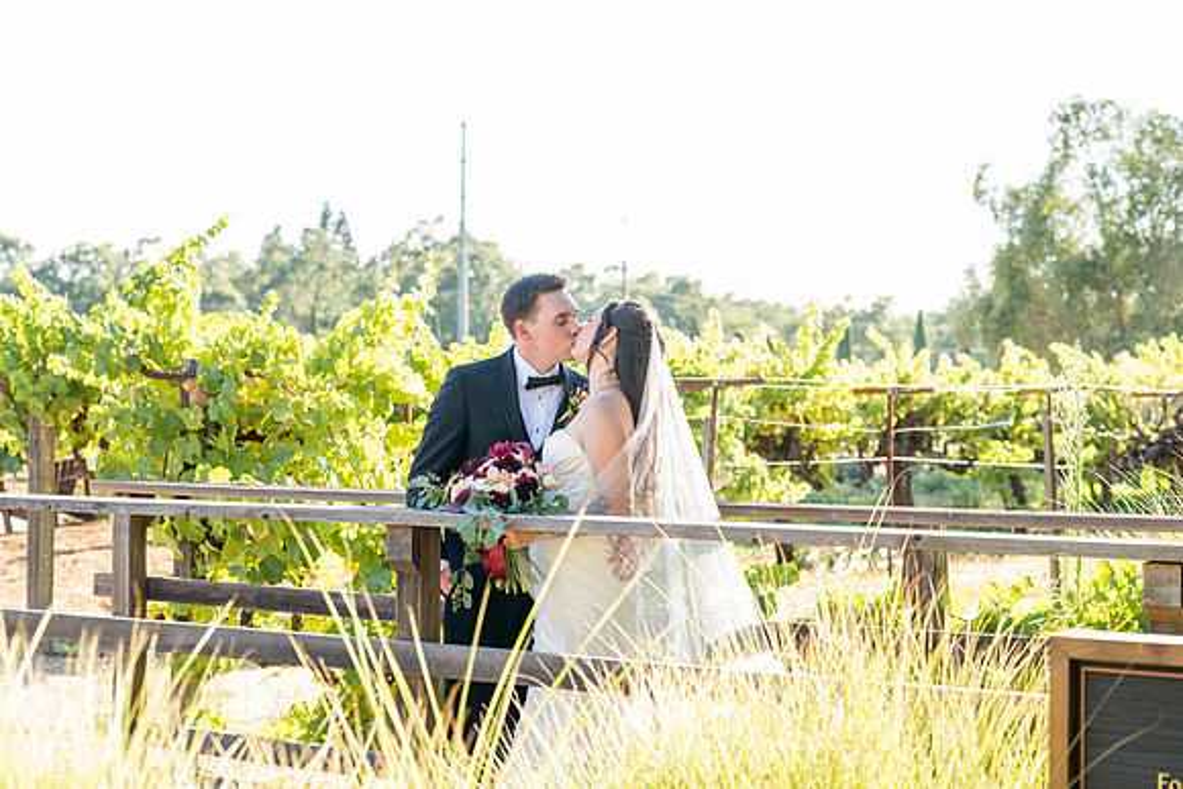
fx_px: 2202
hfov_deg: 30.1
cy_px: 394
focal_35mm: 67
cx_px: 592
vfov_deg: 20.3
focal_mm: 67
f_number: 4
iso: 500
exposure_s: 1/400
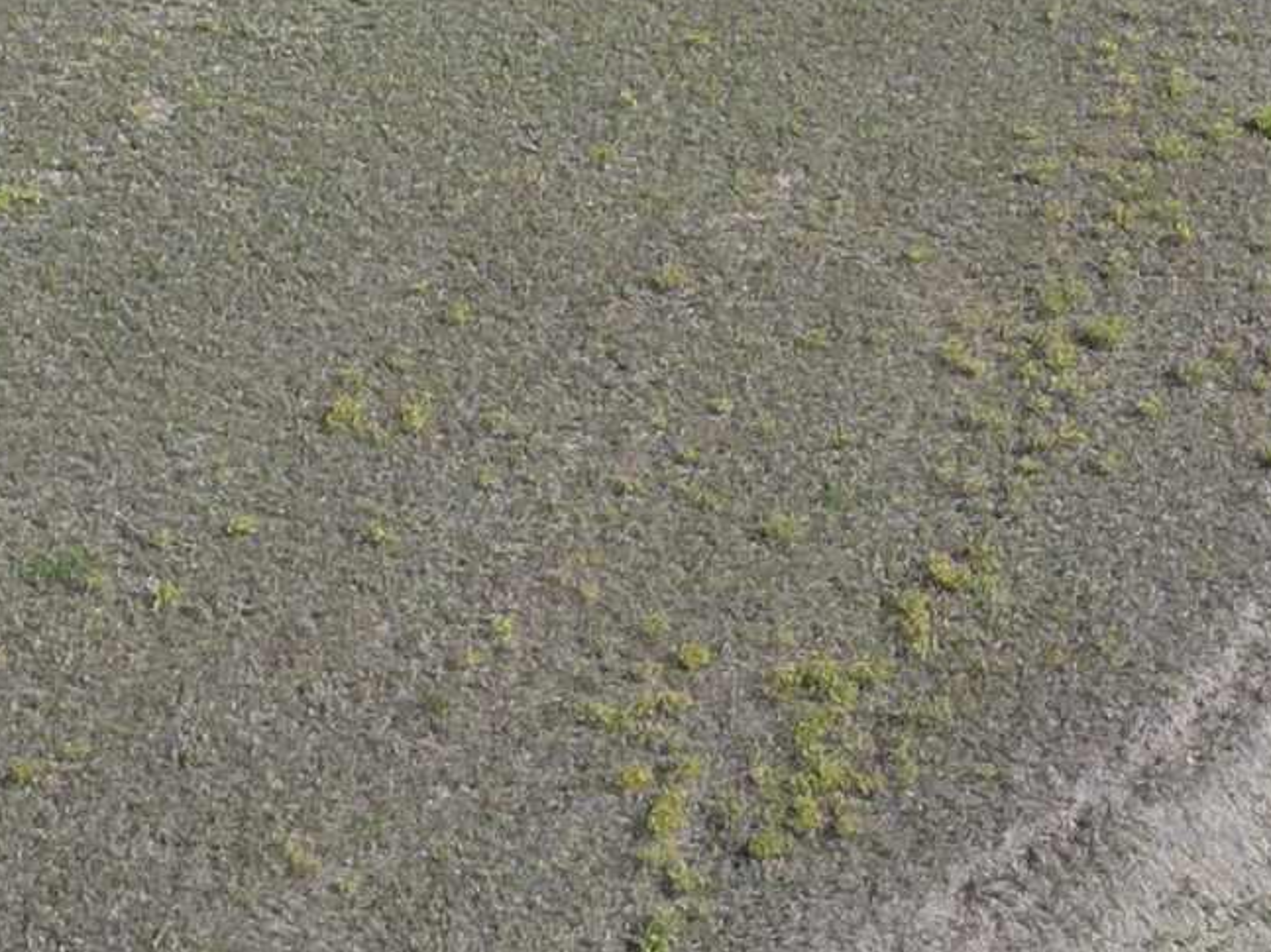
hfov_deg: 17.3
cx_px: 762
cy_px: -397
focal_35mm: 114
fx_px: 4185
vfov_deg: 12.5
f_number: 1.7
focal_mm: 6.72
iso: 100
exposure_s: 1/2000
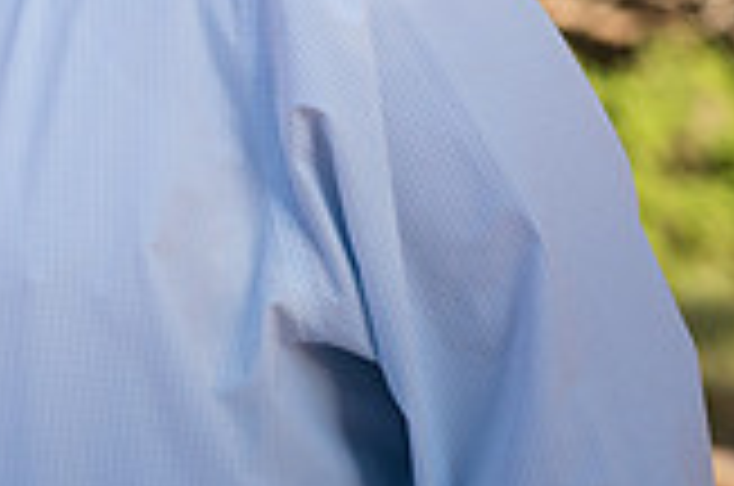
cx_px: -495
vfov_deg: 7.5
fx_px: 3622
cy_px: -328
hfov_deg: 11.0
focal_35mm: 178
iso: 160
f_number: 2.8
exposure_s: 1/400
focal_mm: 50
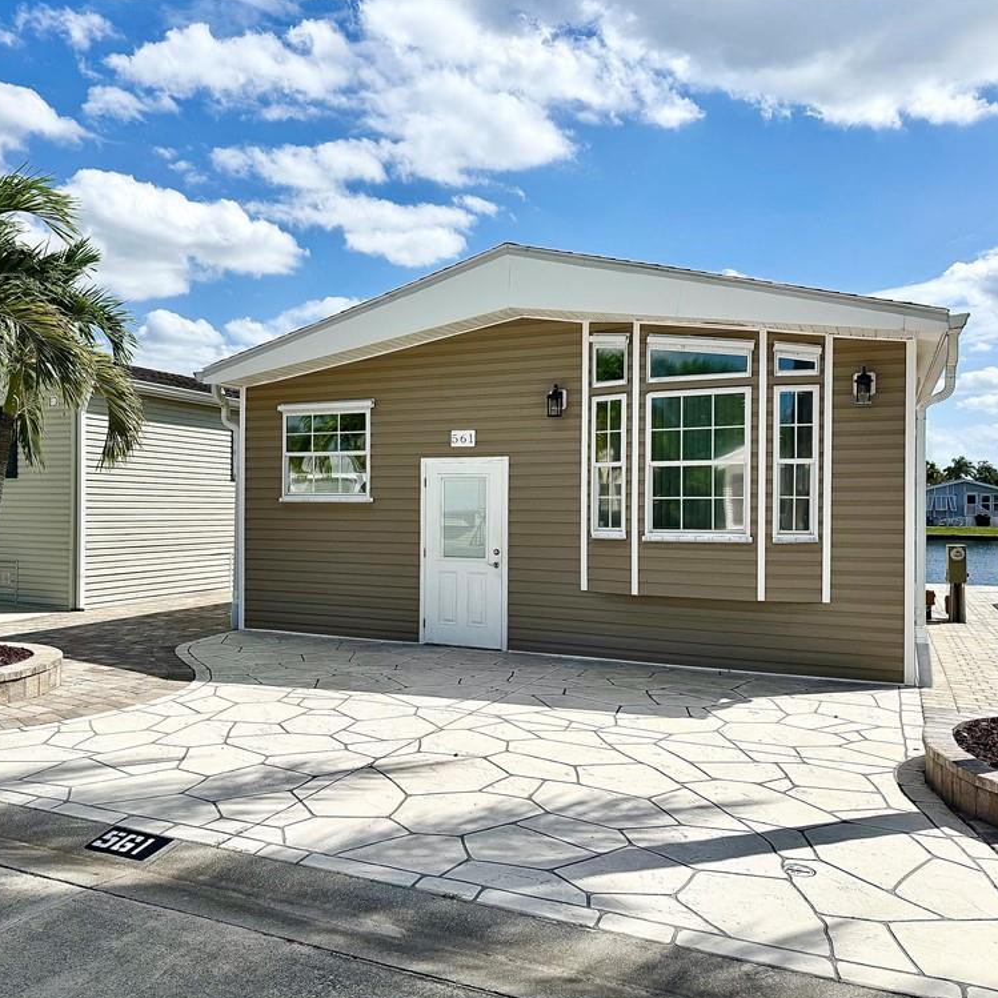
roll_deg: -0.5
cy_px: 505
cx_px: 370
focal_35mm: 29
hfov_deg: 54.9
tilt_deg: +0.0
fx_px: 946
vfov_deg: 55.6
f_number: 1.78
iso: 80
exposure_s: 1/10309
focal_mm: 6.76
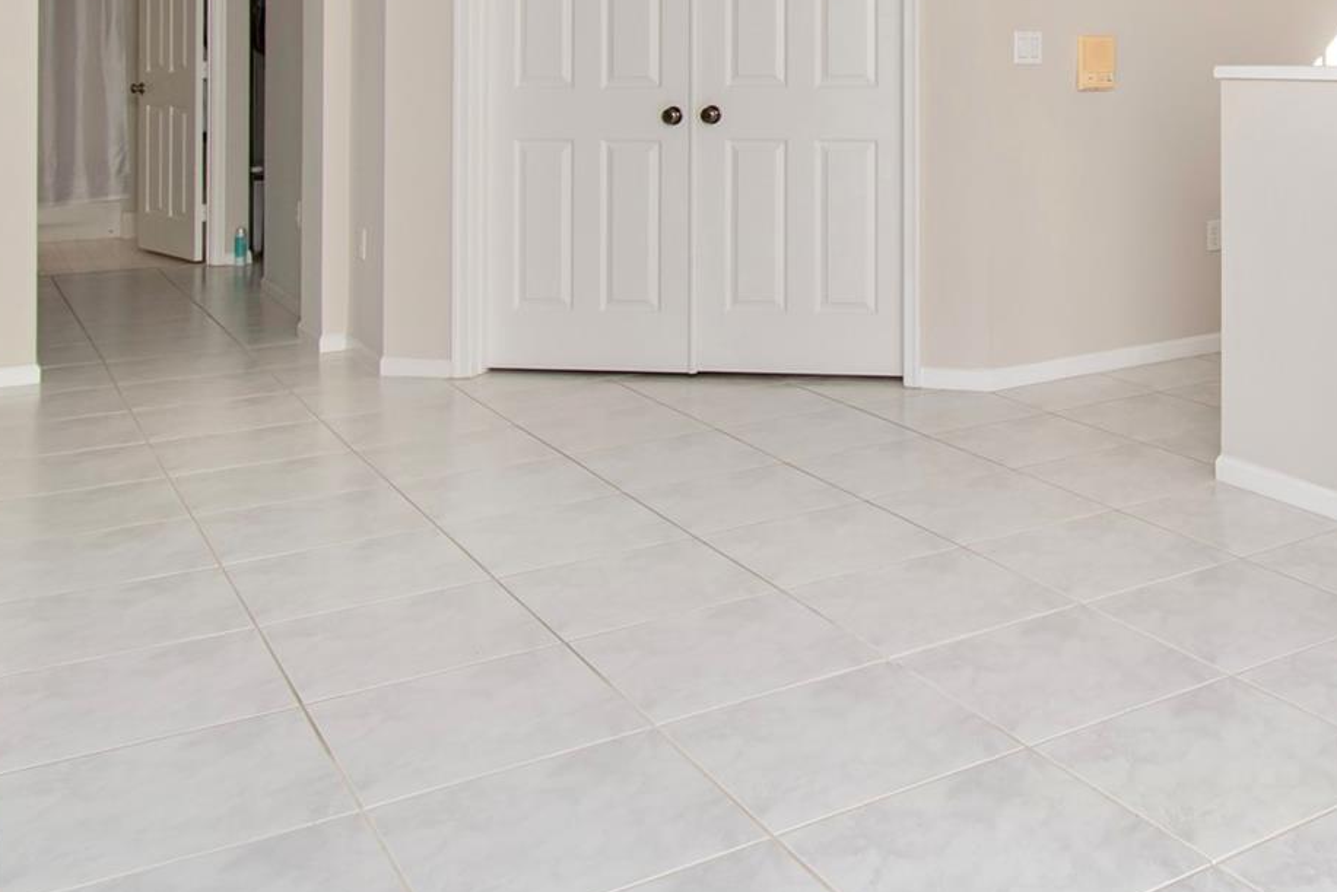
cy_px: 15
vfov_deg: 32.1
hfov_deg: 47.2
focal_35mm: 39
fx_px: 1432
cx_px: 1077
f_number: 5.6
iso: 280
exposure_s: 1/125
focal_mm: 11.5
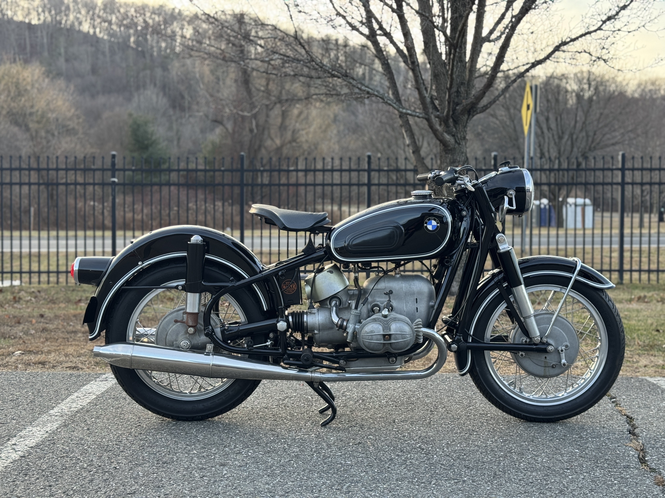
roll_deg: -0.7
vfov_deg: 30.3
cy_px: 249
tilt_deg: -2.3
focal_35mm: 48
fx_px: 922
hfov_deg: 39.7
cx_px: 332
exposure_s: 1/168
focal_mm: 6.76
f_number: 1.78
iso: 80
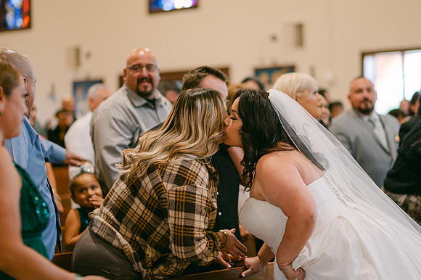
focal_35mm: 94
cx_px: 232
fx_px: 1094
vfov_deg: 14.6
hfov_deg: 21.8
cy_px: 126
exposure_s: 1/125
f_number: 1.8
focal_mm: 85
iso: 320
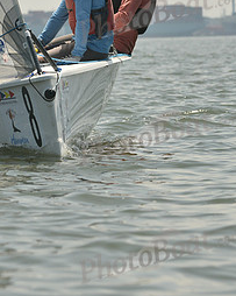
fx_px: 3748
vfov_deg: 4.5
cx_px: 20
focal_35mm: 429
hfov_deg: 3.6
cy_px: 90
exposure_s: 1/1250
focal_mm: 200
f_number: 8
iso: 320
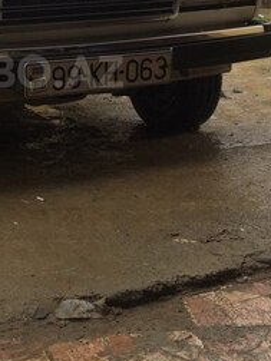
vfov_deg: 32.8
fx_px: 595
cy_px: 72
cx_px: 13
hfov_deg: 24.7
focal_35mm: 57
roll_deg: +3.4
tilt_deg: -10.0
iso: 32
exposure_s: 1/260
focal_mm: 4.15
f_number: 2.2
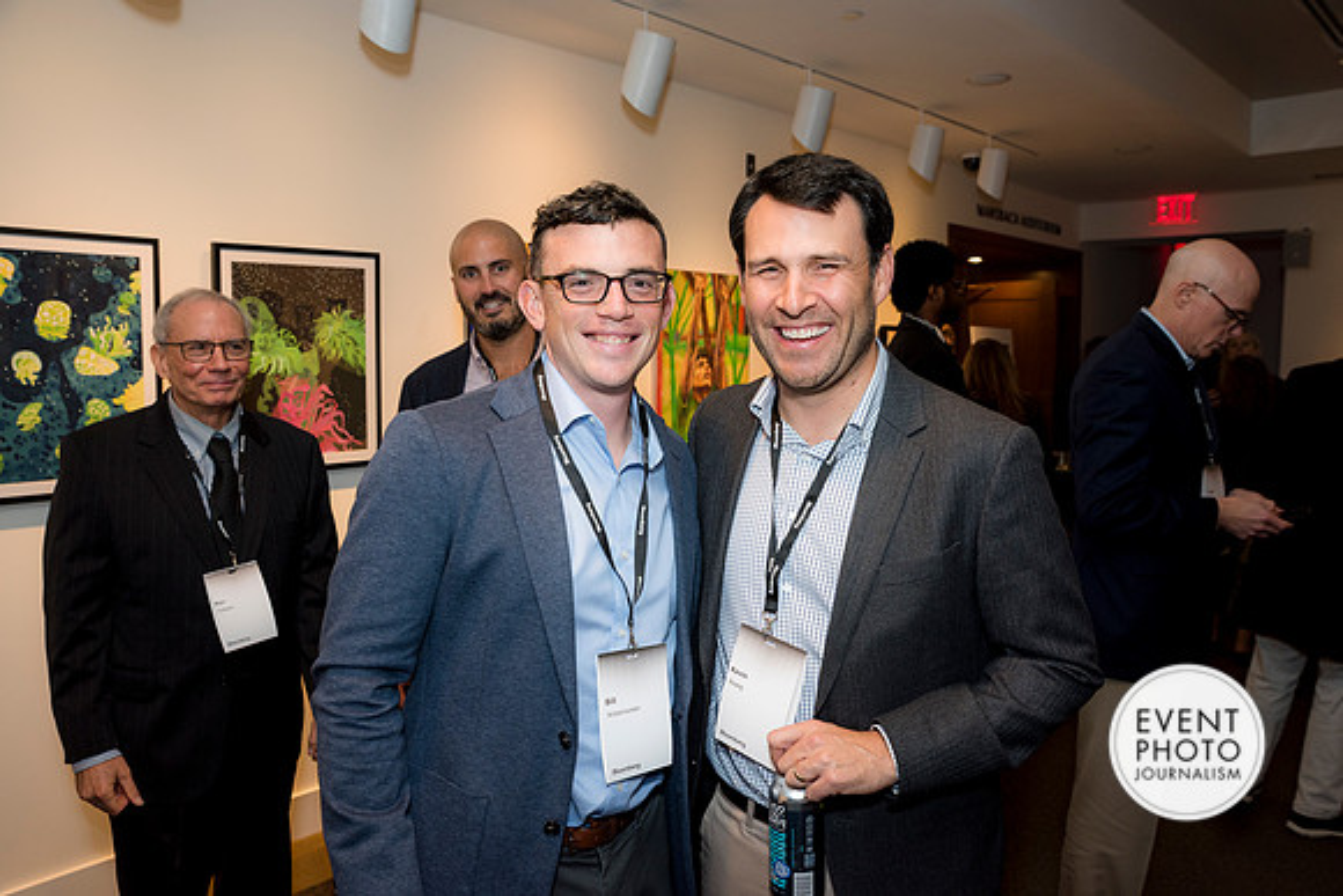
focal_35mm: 29
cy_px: 448
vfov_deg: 44.9
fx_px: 1084
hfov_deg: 63.6
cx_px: 672
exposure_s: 1/125
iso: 800
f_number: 5
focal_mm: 29
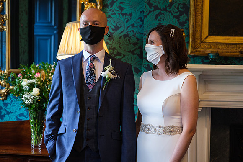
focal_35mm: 85
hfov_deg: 24.0
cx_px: 141
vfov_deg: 16.1
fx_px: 571
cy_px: 94
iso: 1000
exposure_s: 1/60
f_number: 2.8
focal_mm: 48.5
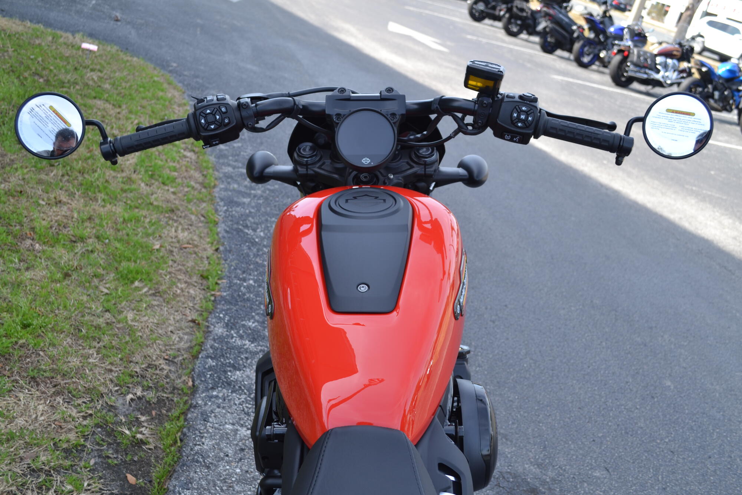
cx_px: 371
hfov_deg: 49.6
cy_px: 248
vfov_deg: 34.2
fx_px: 804
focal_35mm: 39
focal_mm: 26
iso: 100
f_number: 5.6
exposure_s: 1/125
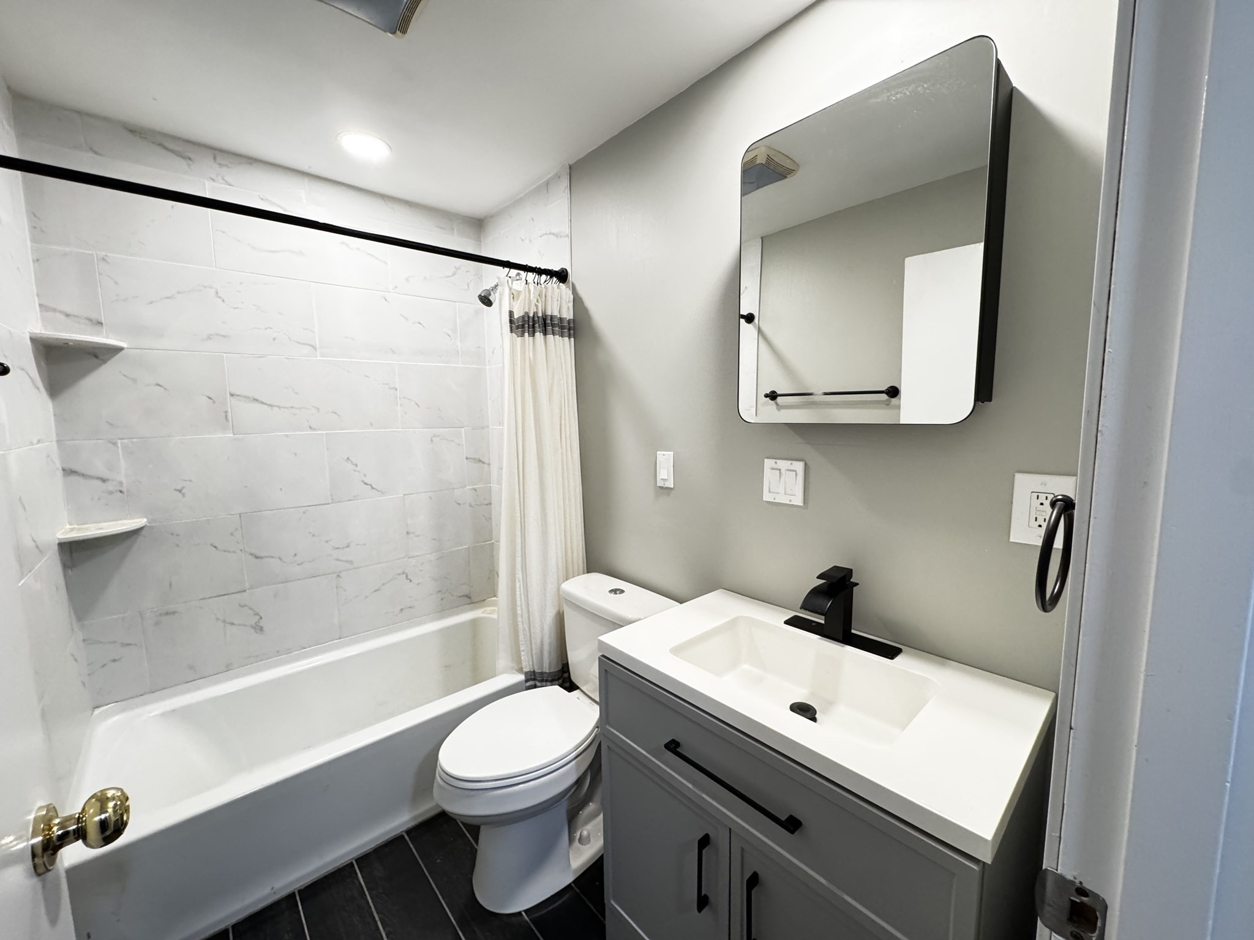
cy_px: 470
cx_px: 627
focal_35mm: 14
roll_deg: -0.5
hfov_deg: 102.1
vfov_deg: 85.7
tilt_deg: -5.7
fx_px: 507
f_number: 2.2
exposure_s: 1/60
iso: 400
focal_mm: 2.22
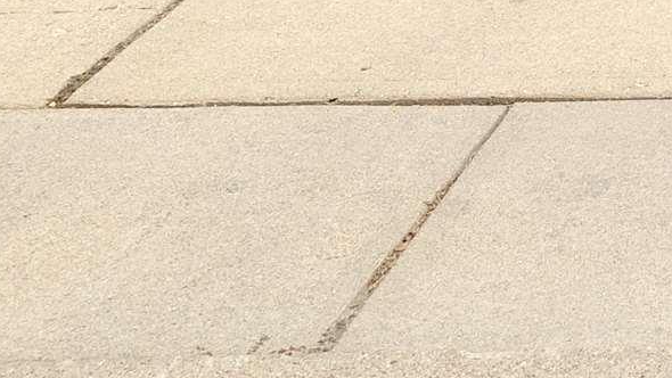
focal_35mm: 131
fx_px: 2334
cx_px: 1193
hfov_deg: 14.5
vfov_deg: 8.3
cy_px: -587
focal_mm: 8.8
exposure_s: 1/160
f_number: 4
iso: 125
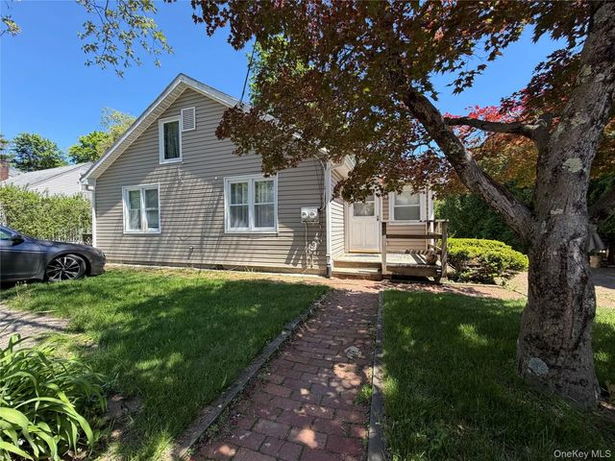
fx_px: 249
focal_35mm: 14
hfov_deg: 102.1
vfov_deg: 85.7
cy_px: 230
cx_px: 308
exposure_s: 1/502
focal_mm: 2.22
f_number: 2.2
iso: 64
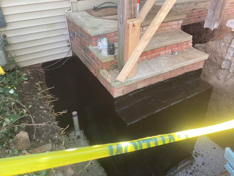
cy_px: 88
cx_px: 117
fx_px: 189
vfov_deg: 49.7
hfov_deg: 63.4
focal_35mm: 28
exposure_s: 1/121
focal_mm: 4
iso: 64
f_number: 1.8
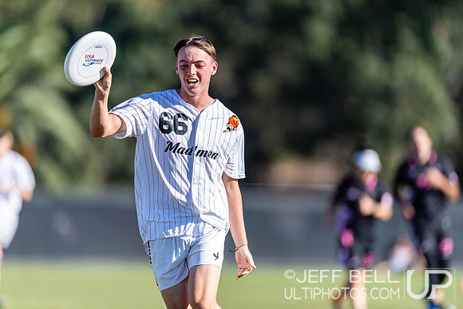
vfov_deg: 3.4
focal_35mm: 400
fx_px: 5145
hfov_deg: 5.2
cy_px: 154
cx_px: 232
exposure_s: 1/1600
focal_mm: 400
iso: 100
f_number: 2.8
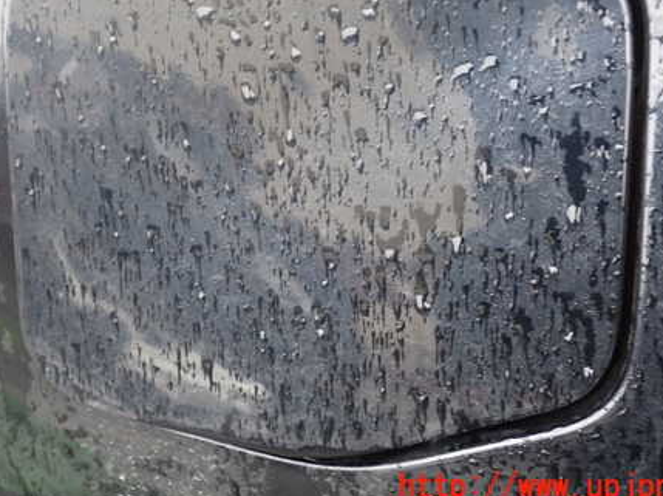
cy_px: 159
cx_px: 284
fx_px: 804
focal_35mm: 42
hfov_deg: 44.7
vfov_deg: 33.9
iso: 200
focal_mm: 5.4
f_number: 2.3
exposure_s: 1/50
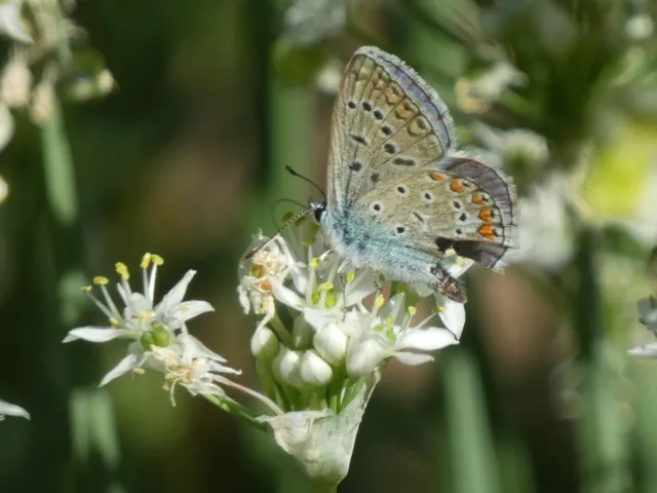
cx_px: 328
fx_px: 11084
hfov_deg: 3.4
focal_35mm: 584
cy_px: 246
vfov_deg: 2.5
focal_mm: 104.7
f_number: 5.6
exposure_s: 1/160
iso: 80
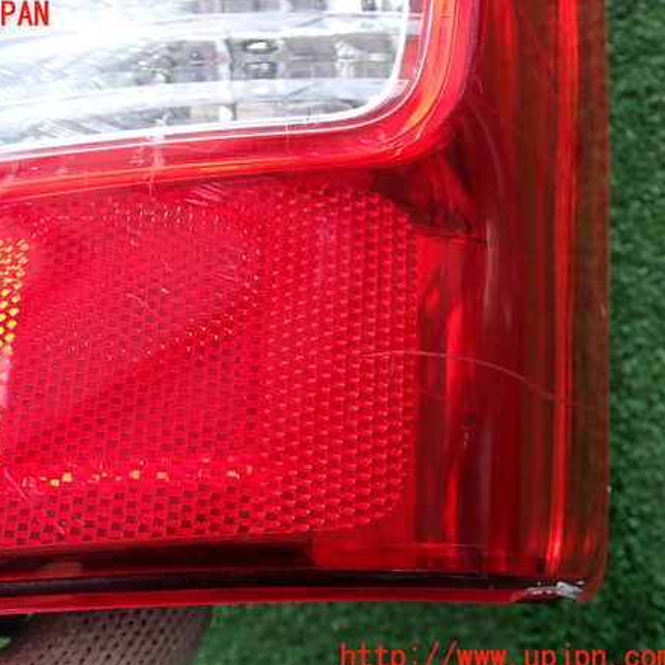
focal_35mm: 53
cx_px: 228
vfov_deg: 32.2
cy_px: 337
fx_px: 1152
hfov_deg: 32.0
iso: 125
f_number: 2.9
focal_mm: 7.84
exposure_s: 1/80
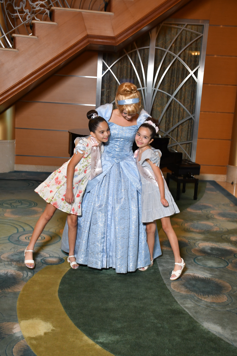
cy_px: 178
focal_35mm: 45
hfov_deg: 29.9
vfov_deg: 43.6
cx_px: 118
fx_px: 444
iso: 640
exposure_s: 1/60
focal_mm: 30
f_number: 5.6
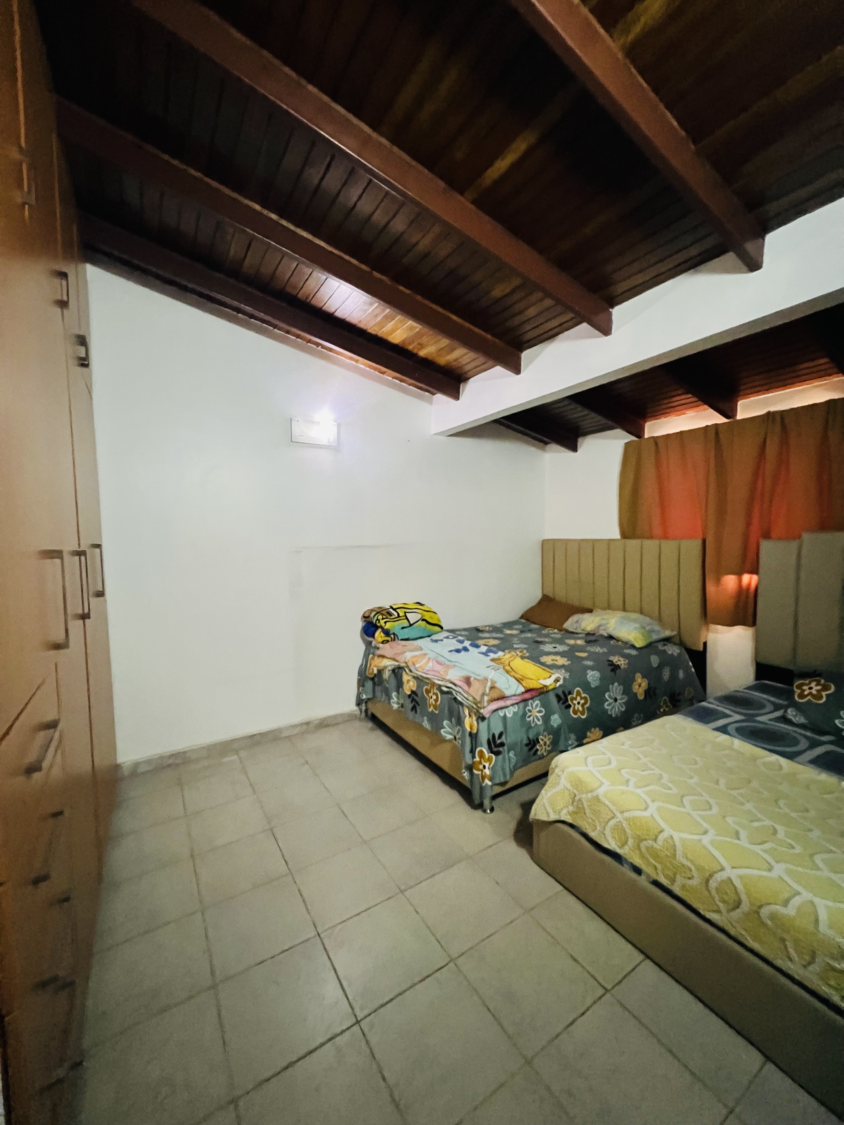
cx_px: 422
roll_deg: +1.1
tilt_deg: -3.8
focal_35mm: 13
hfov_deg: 89.9
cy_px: 562
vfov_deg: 106.2
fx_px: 423
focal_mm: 1.57
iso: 1000
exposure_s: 1/41
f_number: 1.8
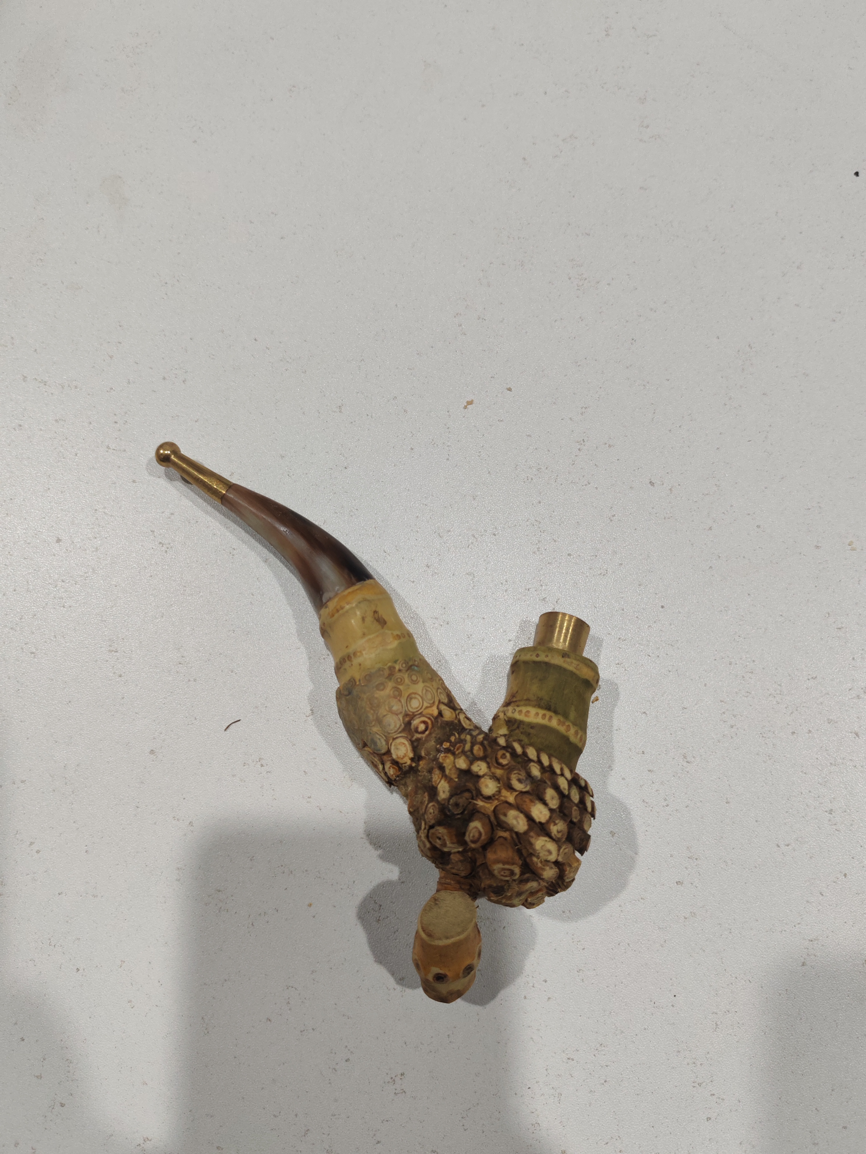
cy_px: 577
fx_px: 901
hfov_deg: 51.4
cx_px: 433
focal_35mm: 27
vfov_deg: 65.3
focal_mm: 5.52
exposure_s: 1/100
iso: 160
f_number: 1.95
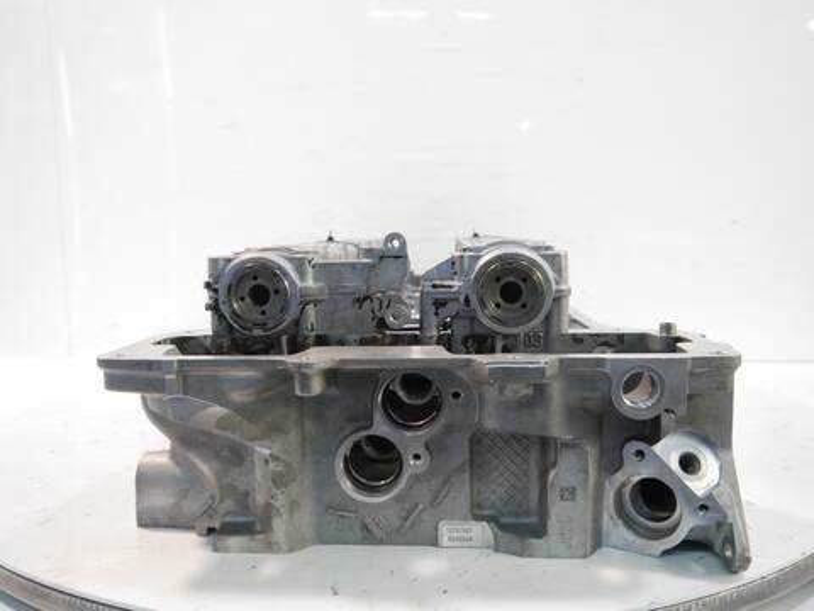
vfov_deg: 49.7
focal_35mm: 28
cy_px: 306
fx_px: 658
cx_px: 407
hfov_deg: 63.4
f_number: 3.5
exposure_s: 1/60
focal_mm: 14
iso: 1000
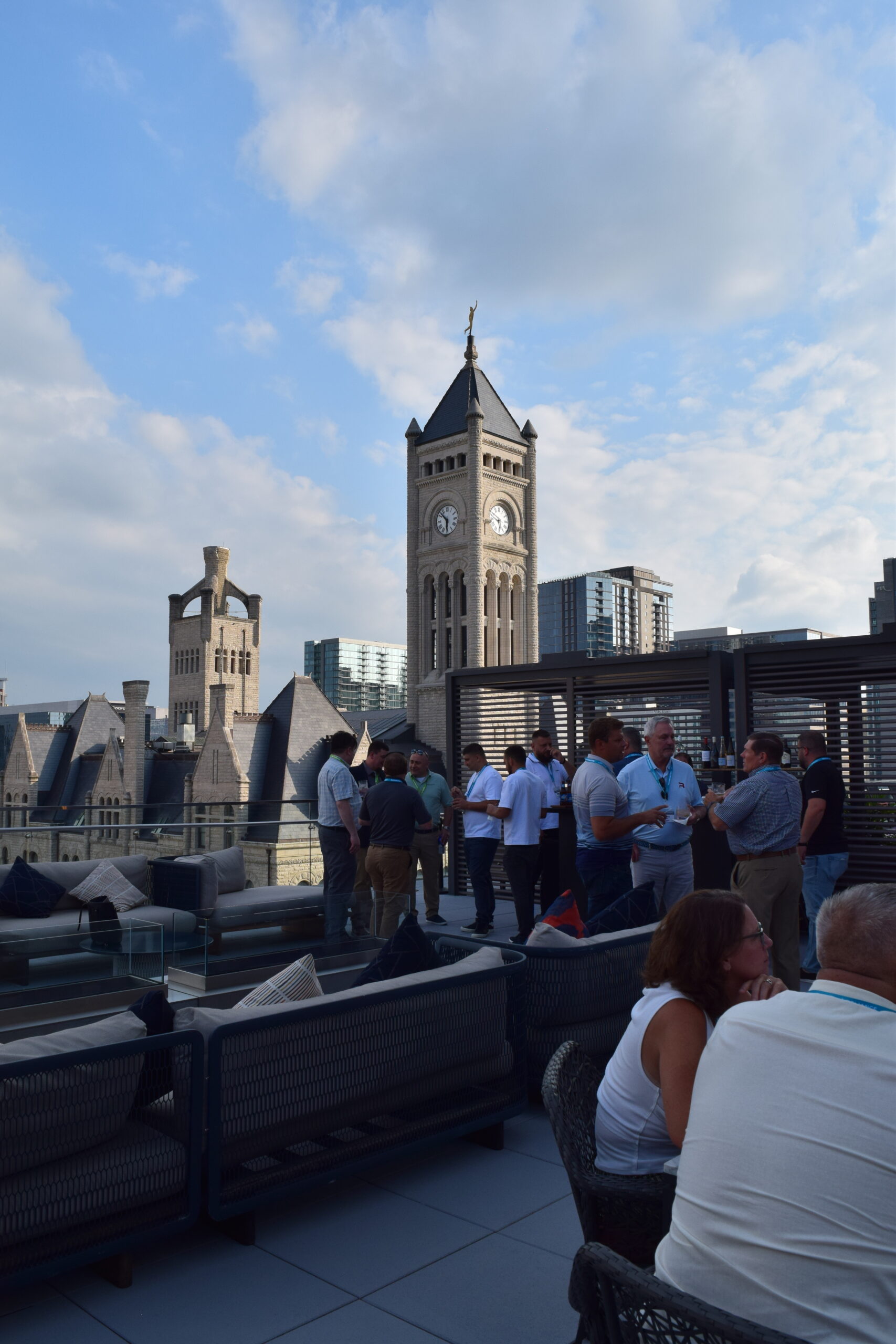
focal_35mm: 27
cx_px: 448
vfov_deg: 67.4
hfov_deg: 47.9
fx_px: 1008
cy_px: 672
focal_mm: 18
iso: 320
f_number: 11
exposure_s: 1/500
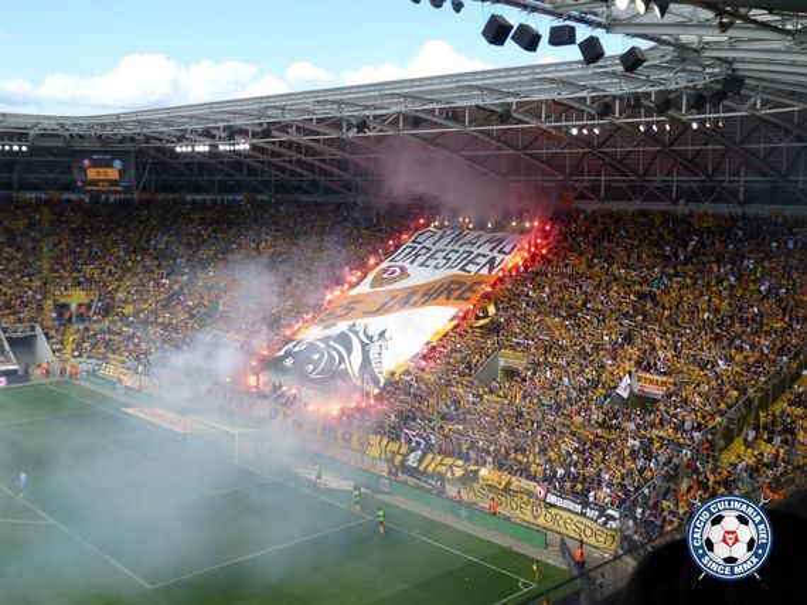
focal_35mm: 38
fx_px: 886
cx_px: 404
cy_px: 302
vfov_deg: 37.7
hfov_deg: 49.0
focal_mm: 6.8
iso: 100
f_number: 4
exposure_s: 1/500
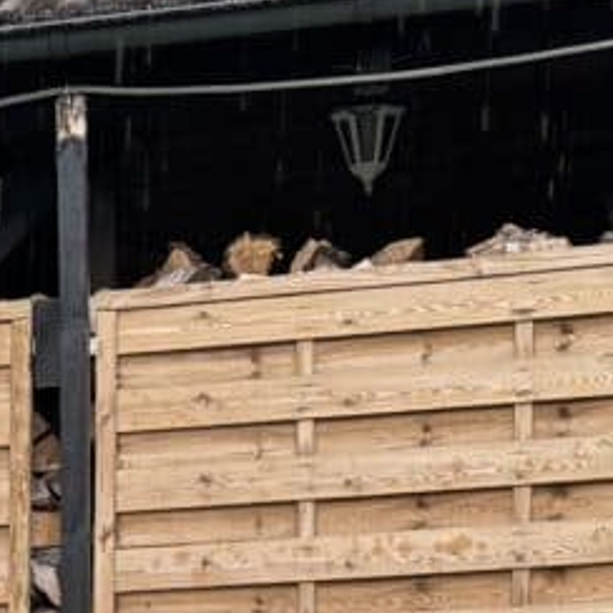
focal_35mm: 193
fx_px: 3867
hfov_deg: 8.1
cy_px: 1216
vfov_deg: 8.6
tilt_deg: -4.3
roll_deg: +2.0
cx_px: -1035
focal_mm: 5.96
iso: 80
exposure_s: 1/121
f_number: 1.6
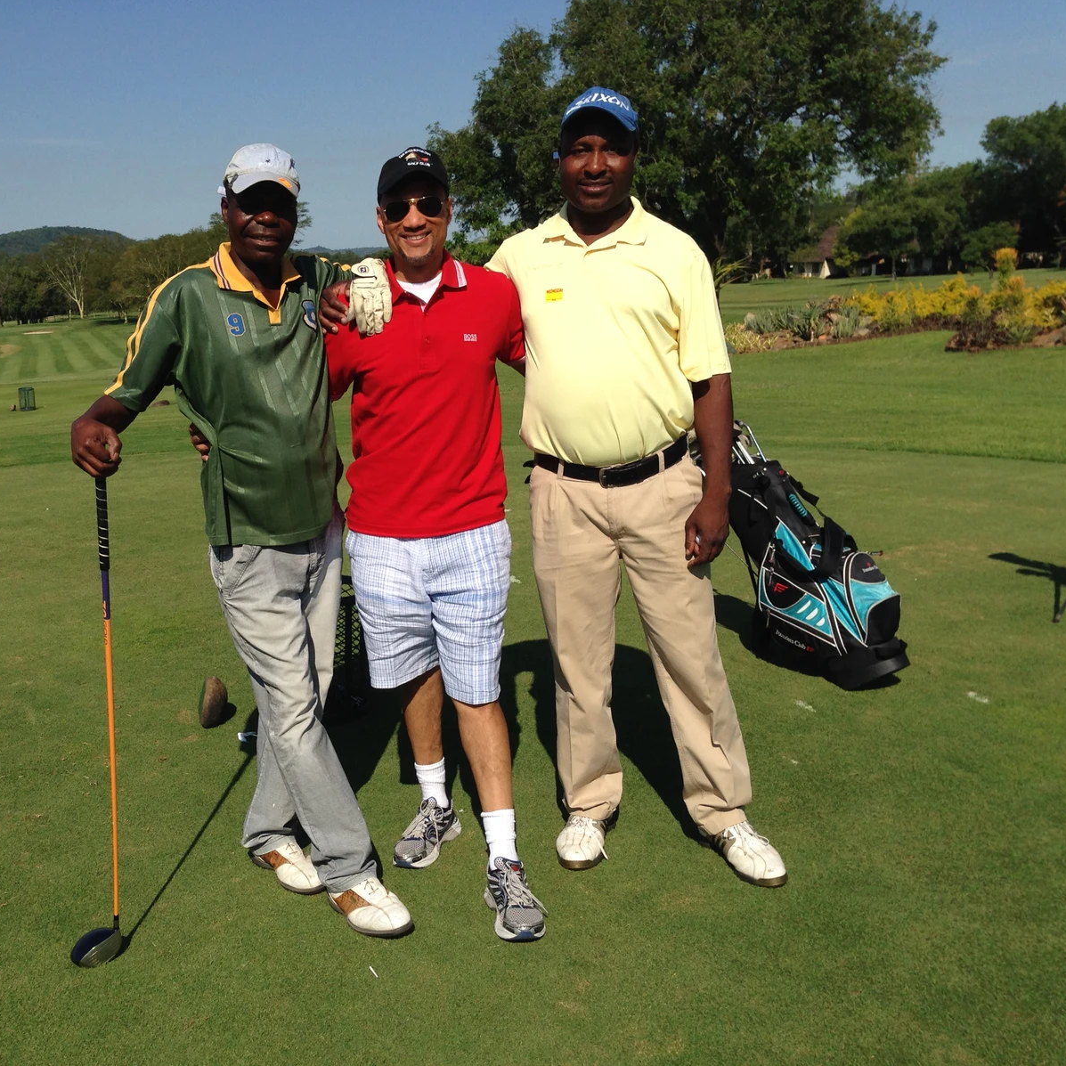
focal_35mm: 39
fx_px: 1359
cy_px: 533
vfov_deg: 42.8
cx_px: 387
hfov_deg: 42.4
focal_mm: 4.12
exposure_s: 1/2857
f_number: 2.4
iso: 50
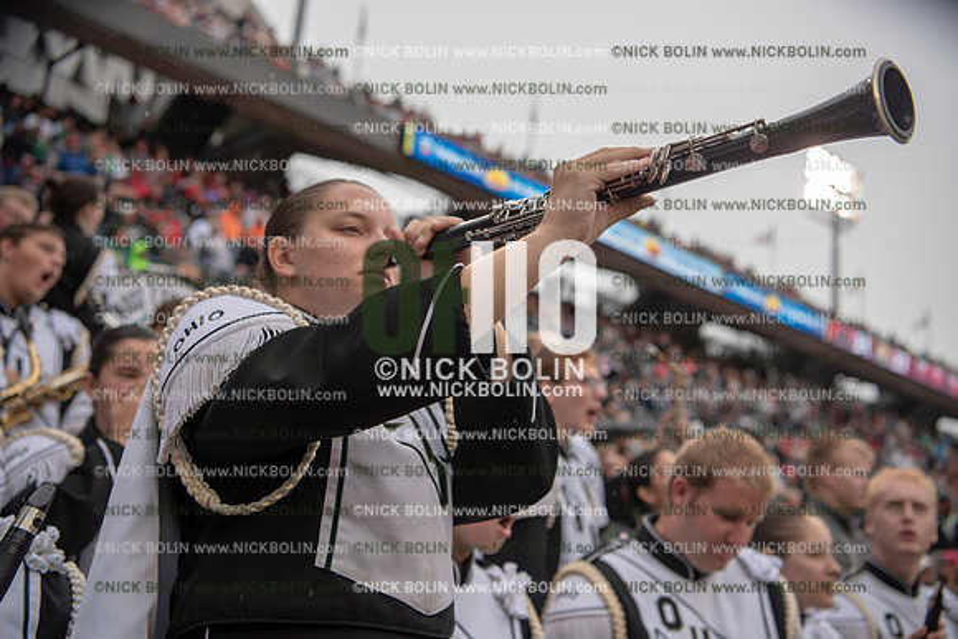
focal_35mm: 45
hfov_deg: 43.6
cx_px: 479
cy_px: 320
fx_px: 1198
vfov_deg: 29.9
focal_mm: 45
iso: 250
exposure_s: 1/800
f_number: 3.5
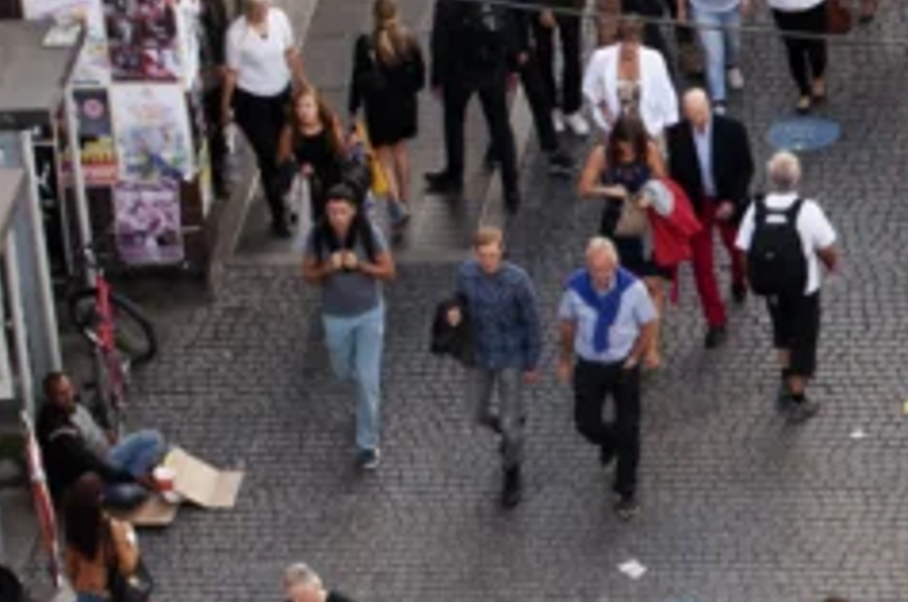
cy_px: 138
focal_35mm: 377
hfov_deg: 5.4
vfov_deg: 3.6
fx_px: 9497
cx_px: 1529
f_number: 5.6
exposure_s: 1/160
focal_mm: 55
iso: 200
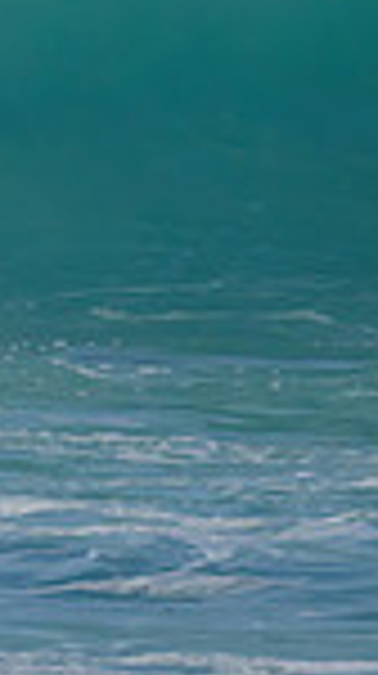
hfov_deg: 0.3
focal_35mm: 3776
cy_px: -204
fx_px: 67512
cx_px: -577
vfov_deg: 0.6
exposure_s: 1/2000
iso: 1100
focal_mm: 800
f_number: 11
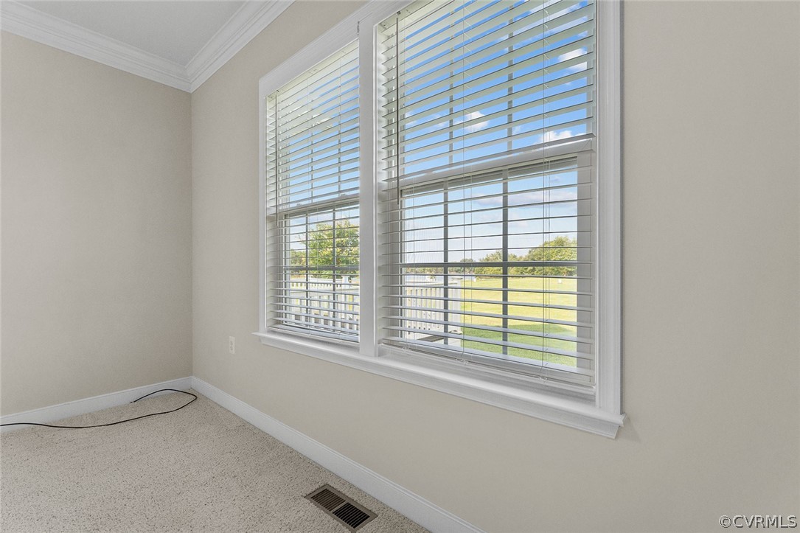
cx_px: 400
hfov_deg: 98.5
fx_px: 344
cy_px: 266
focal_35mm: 16
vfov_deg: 75.5
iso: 800
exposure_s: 1/160
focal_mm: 15.5
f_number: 8
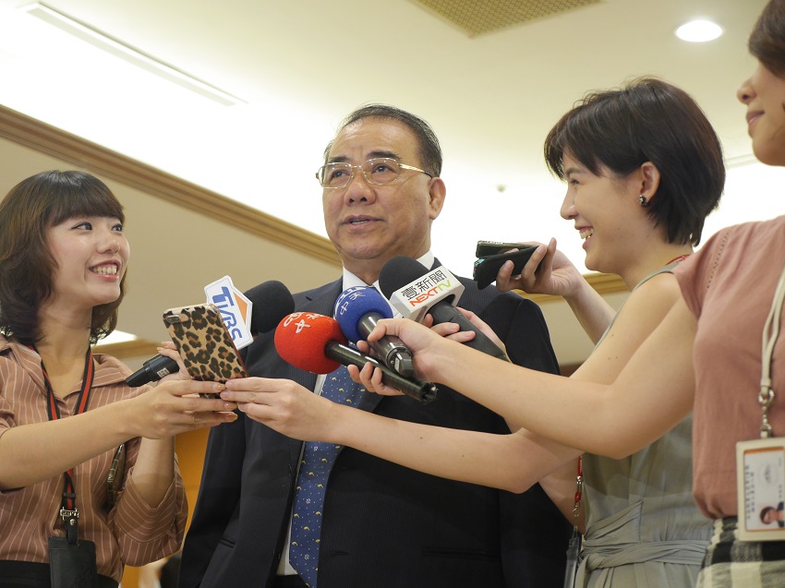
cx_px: 392
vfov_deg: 21.0
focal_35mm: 70
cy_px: 294
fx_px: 1587
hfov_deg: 27.8
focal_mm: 35
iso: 1250
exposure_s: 1/80
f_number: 2.8
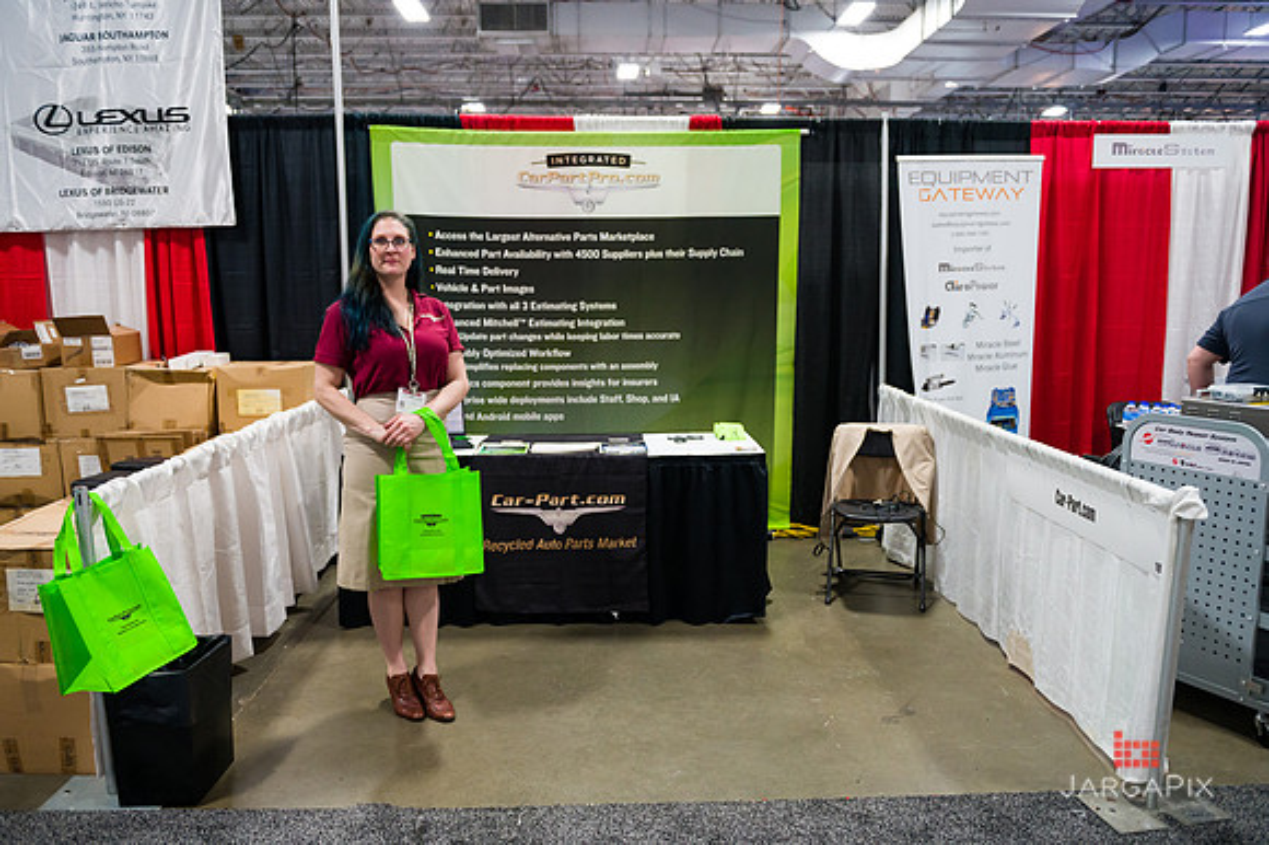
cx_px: 634
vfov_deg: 47.9
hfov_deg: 67.4
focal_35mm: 27
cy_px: 422
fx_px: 951
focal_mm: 27
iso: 3200
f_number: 4
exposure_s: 1/200
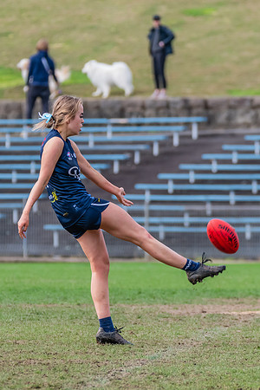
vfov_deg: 3.4
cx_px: 159
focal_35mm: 612
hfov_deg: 2.2
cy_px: 222
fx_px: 6634
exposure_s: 1/1600
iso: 800
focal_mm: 300
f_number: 6.3
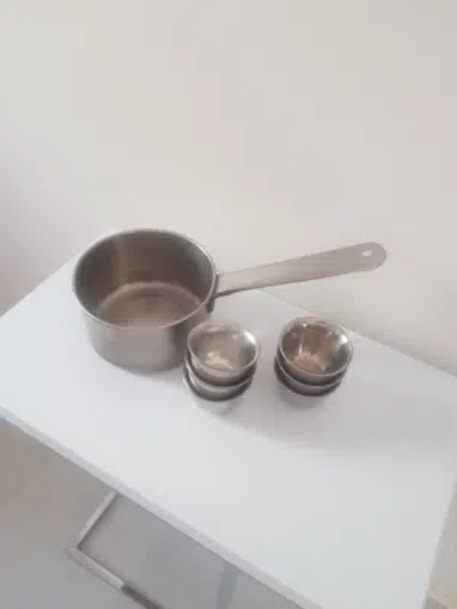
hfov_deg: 53.1
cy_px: 304
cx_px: 228
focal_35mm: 26
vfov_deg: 67.3
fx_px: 458
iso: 64
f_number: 1.7
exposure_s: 1/50
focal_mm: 4.3
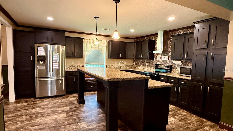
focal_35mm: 16
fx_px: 99
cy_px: 70
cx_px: 114
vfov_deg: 67.0
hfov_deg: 99.4
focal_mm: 2.22
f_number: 2.2
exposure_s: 1/60
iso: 500
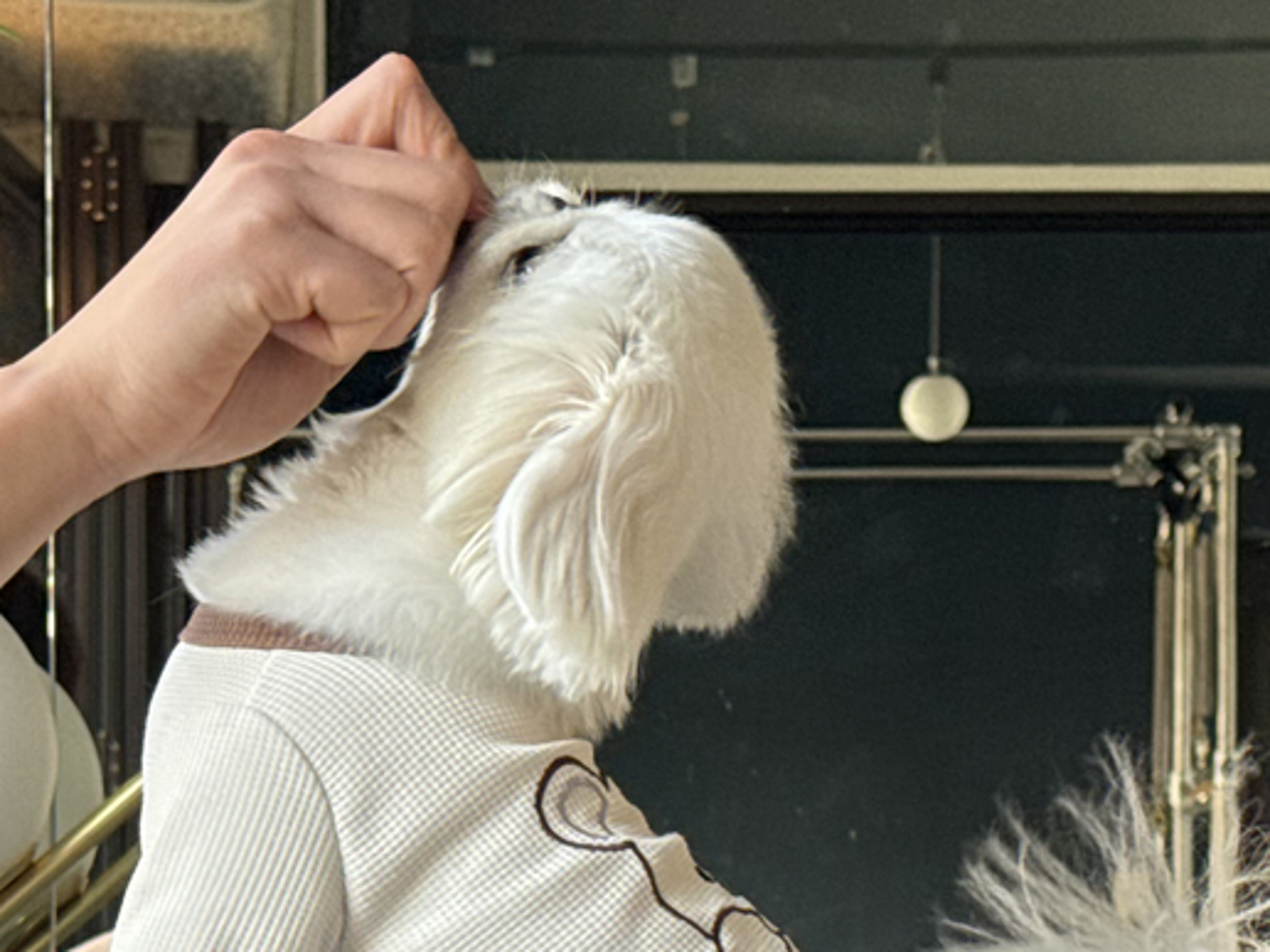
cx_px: 583
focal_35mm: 134
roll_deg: -0.6
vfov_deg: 10.8
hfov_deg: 14.7
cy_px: 1210
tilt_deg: -0.6
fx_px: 4916
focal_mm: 6.76
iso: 100
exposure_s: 1/85
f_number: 1.78
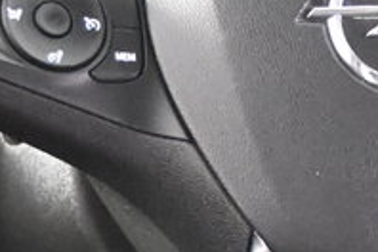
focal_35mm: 252
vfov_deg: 5.4
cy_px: 213
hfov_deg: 8.2
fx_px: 2646
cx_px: 197
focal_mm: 26
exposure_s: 1/40
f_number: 3.2
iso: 10000
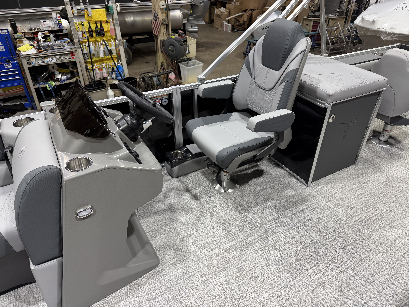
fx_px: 284
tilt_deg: -32.7
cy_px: 154
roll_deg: +0.3
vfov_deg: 56.8
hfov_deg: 71.6
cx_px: 204
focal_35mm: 24
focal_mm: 6.76
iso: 100
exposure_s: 1/120
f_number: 1.78
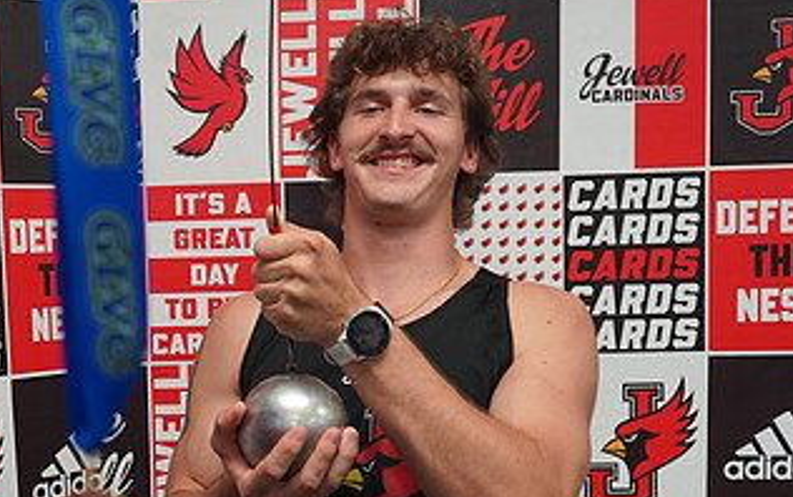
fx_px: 1254
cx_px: 211
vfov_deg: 22.3
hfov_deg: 34.4
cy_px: 350
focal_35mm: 58
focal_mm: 31
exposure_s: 1/160
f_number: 4
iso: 1000
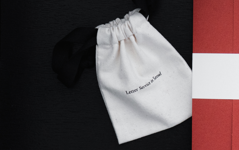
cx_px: 278
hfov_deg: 16.0
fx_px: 821
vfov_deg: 10.4
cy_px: 75
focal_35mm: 126
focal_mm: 50
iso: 2500
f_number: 7.1
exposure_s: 1/125
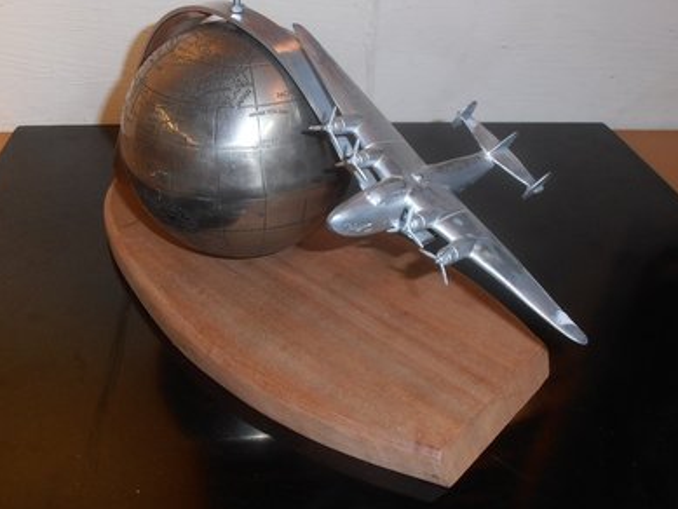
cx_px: 335
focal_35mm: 38
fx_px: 745
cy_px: 256
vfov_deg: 37.7
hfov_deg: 49.0
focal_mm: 6.61
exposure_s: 1/40
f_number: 3.9
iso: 125
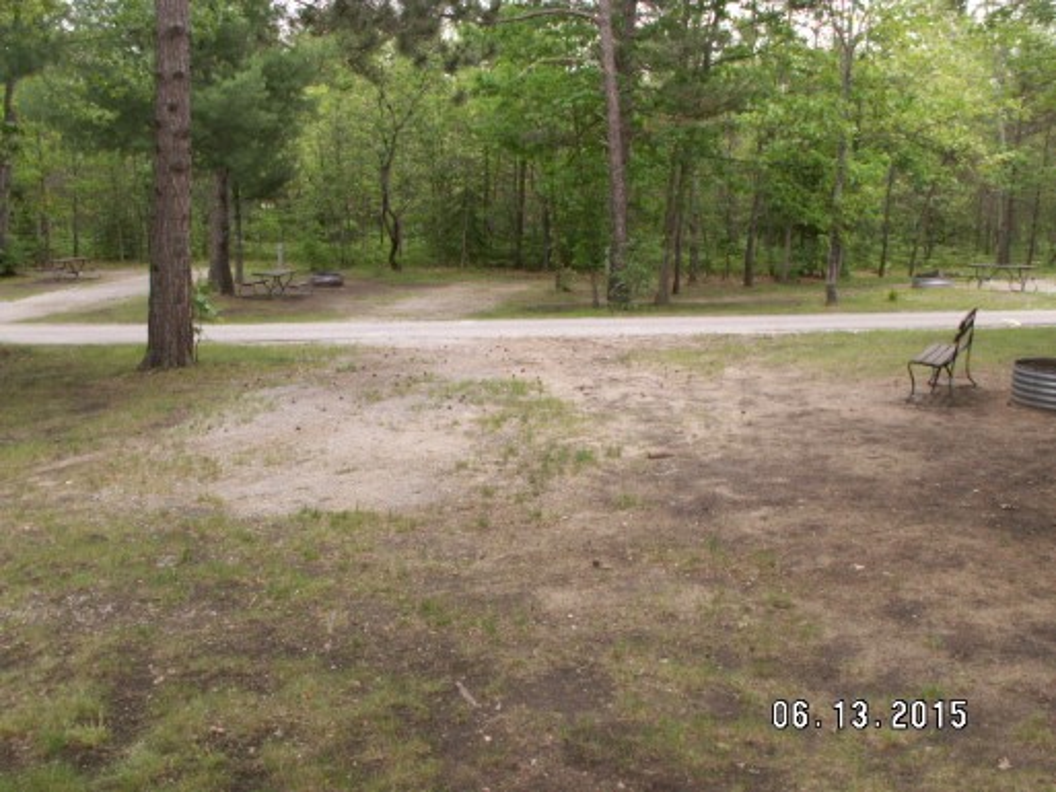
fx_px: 1068
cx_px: 528
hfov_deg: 52.6
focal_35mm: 35
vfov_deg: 40.7
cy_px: 396
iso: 50
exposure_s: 1/100
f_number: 4.5
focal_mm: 5.86
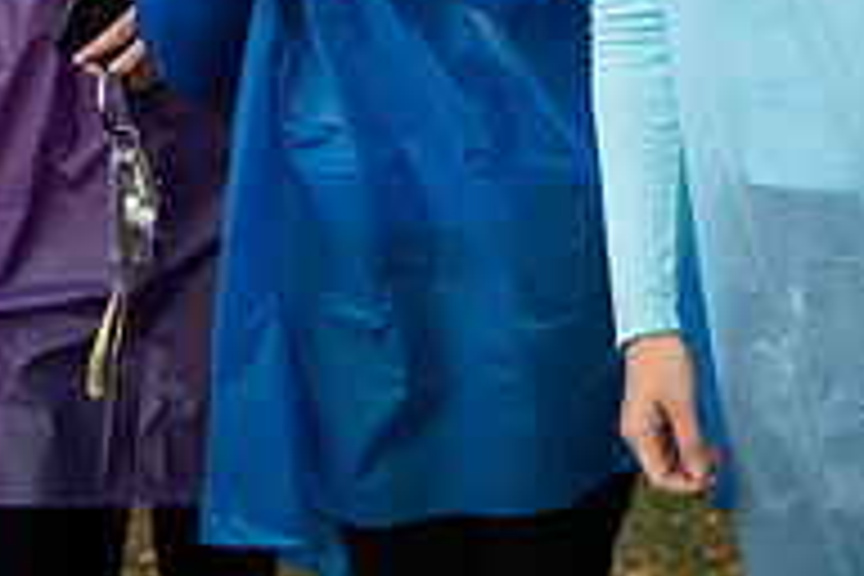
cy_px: -277
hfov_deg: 19.3
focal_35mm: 106
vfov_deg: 12.3
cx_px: 400
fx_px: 2544
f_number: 3.5
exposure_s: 1/320
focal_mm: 35
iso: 1000
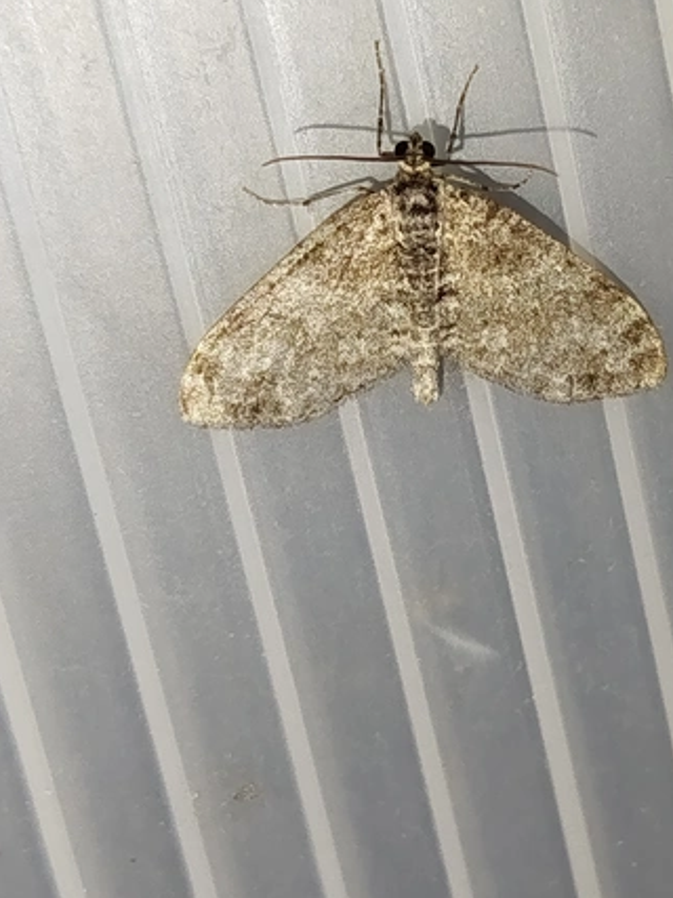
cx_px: 486
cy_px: 421
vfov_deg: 21.1
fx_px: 2412
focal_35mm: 93
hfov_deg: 15.8
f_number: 1.7
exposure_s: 1/50
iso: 100
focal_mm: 5.31
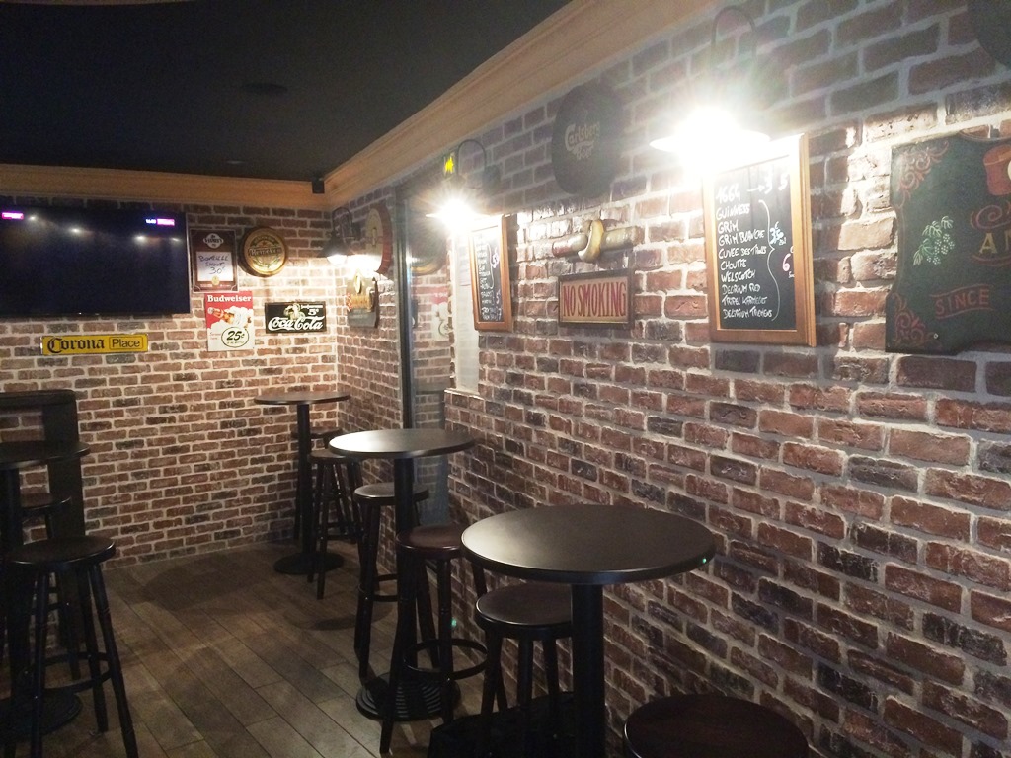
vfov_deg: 48.2
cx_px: 506
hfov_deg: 61.7
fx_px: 847
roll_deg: +0.2
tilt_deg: -4.5
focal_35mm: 29
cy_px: 379
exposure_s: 1/33
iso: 320
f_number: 2.2
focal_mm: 4.15
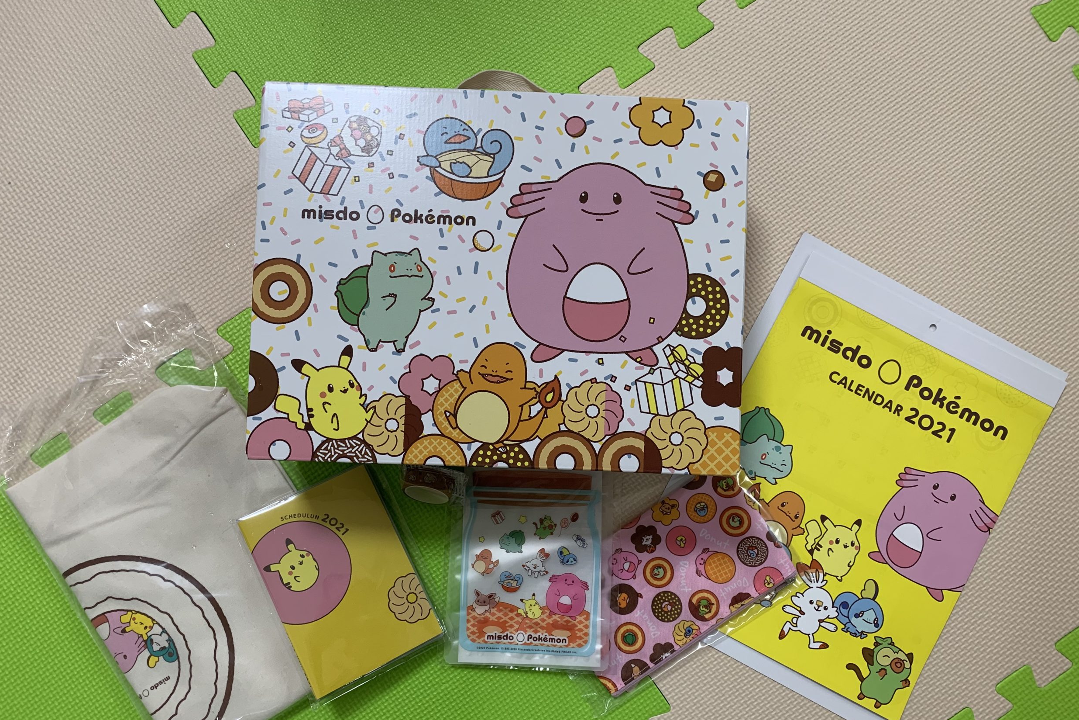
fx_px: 839
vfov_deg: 46.3
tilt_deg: -88.8
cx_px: 527
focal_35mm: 28
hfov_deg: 65.5
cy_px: 408
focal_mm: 4.25
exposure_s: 1/61
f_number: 1.8
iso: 80
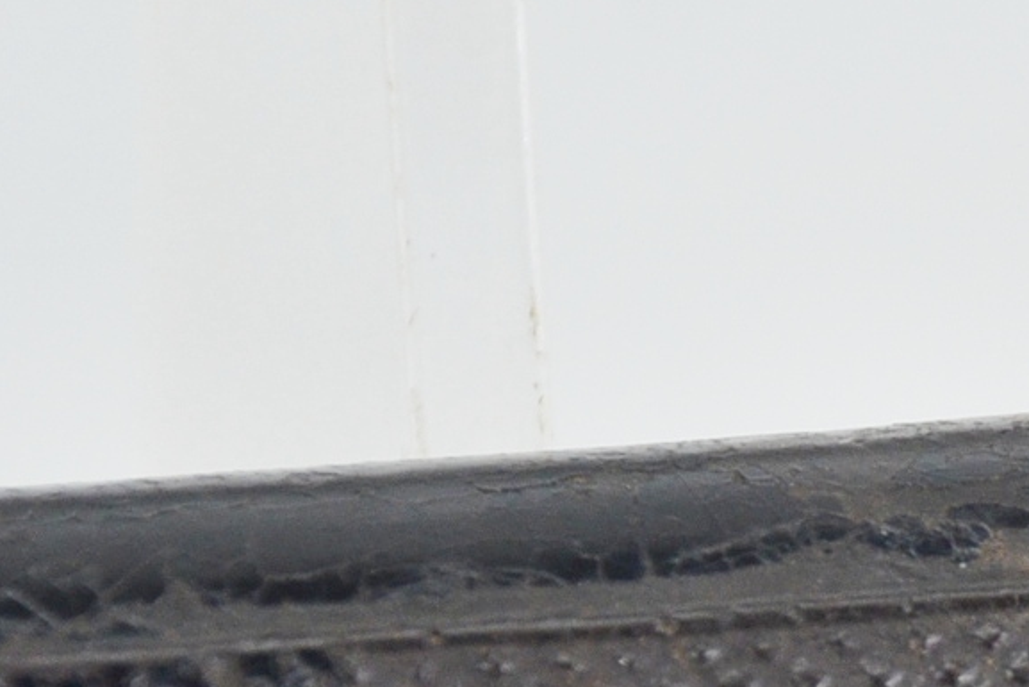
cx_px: 1473
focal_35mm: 863
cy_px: 930
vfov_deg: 1.6
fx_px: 24676
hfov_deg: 2.4
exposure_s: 1/250
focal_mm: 135
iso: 800
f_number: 5.6
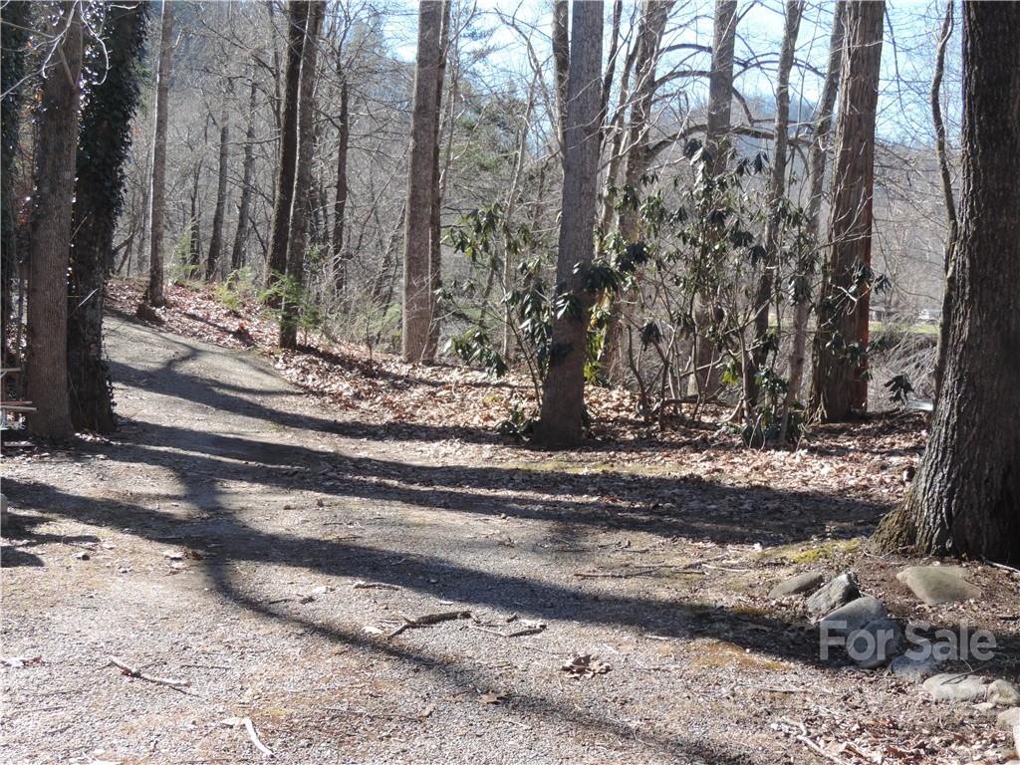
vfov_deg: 29.1
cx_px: 510
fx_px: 1473
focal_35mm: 50
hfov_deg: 38.2
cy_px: 382
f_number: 3.6
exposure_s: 1/160
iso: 80
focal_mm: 8.9
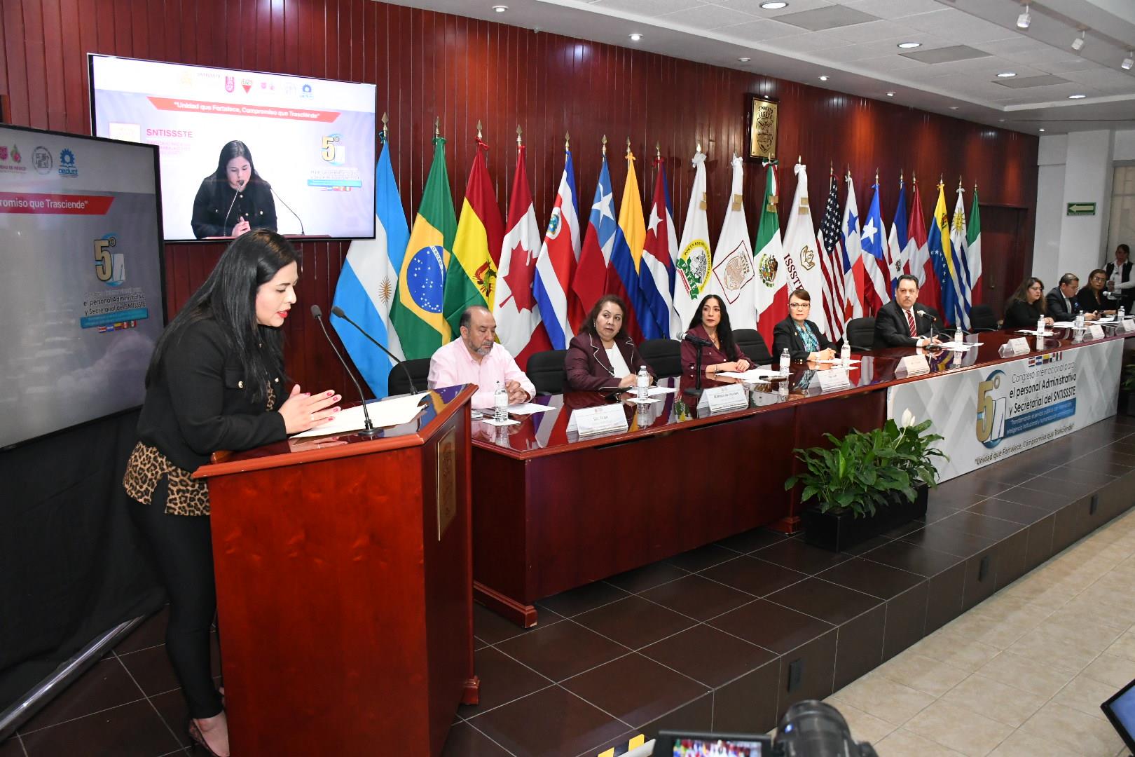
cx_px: 568
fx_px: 851
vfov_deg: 47.9
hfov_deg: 67.4
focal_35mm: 27
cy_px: 378
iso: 4000
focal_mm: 18
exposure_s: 1/125
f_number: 5.6
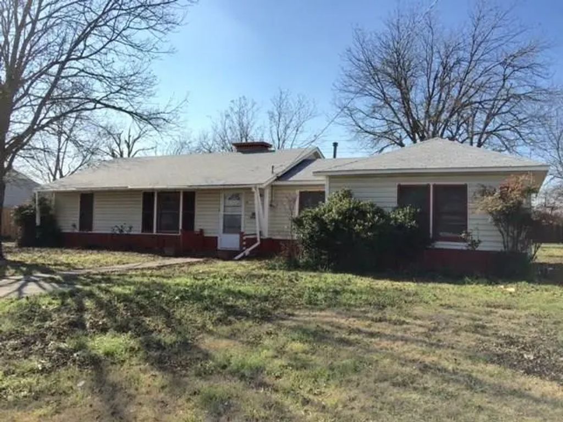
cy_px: 211
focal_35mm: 29
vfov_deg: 48.2
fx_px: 472
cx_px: 282
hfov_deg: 61.7
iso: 32
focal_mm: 4.15
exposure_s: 1/2825
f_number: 2.2
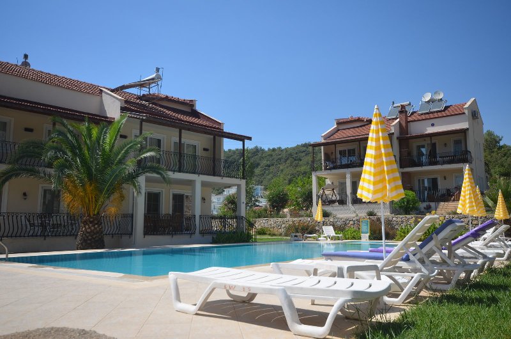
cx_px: 256
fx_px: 425
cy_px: 170
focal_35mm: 30
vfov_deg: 43.4
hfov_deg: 62.0
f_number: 8
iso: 100
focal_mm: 20
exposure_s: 1/250
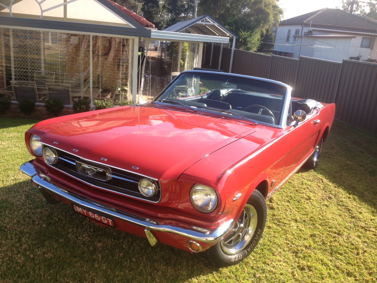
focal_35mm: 35
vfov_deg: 40.7
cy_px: 142
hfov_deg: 52.6
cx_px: 188
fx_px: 381
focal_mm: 4.28
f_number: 2.4
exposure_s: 1/497
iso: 50
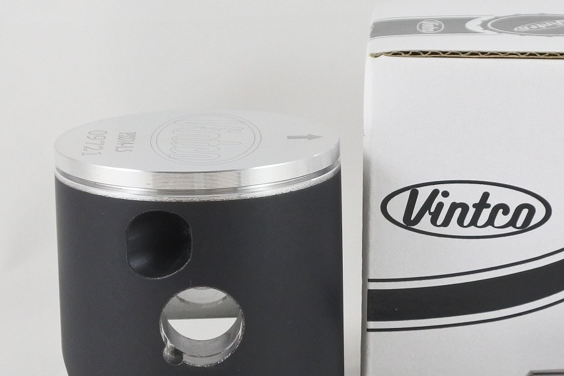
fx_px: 1300
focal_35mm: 83
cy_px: 271
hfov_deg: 24.3
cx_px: 395
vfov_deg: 16.4
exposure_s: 1/125
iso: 560
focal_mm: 16.8
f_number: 4.5
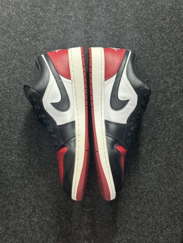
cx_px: 92
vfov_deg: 39.6
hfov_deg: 30.3
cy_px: 122
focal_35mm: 48
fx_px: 338
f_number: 1.78
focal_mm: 6.86
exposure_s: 1/33
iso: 250
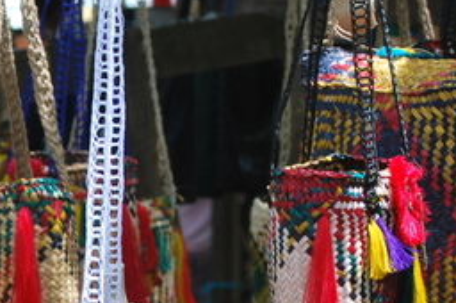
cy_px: 342
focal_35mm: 259
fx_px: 3271
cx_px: -159
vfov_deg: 5.3
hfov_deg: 7.9
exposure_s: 1/125
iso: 100
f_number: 5.6
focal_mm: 55
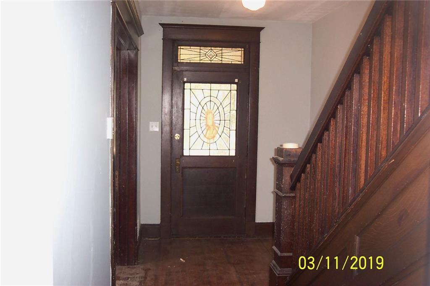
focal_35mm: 38
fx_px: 454
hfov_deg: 50.7
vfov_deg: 35.0
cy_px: 143
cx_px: 215
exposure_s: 1/30
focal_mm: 8
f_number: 2.8
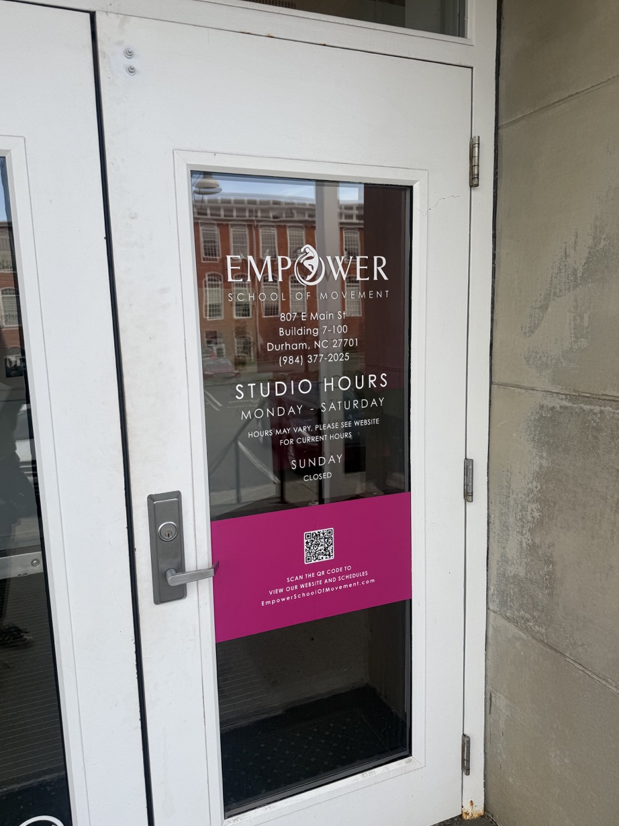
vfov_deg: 69.4
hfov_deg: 54.9
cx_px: 298
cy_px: 411
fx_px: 596
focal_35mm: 25
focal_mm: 6.76
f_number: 1.78
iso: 80
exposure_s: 1/627
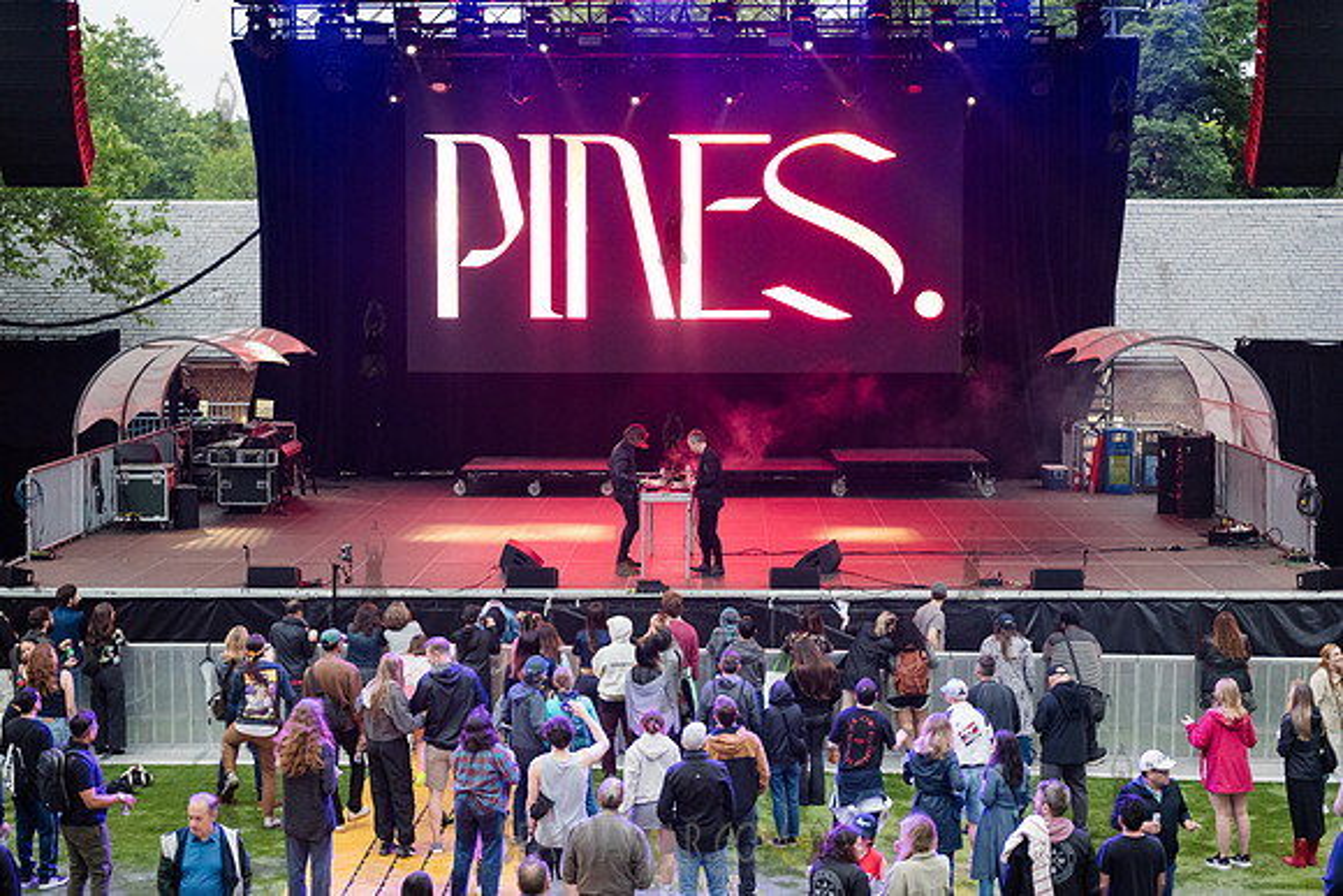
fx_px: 2394
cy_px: 448
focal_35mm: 64
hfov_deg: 31.3
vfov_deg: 21.2
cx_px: 672
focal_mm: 62
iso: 4000
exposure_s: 1/160
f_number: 2.8
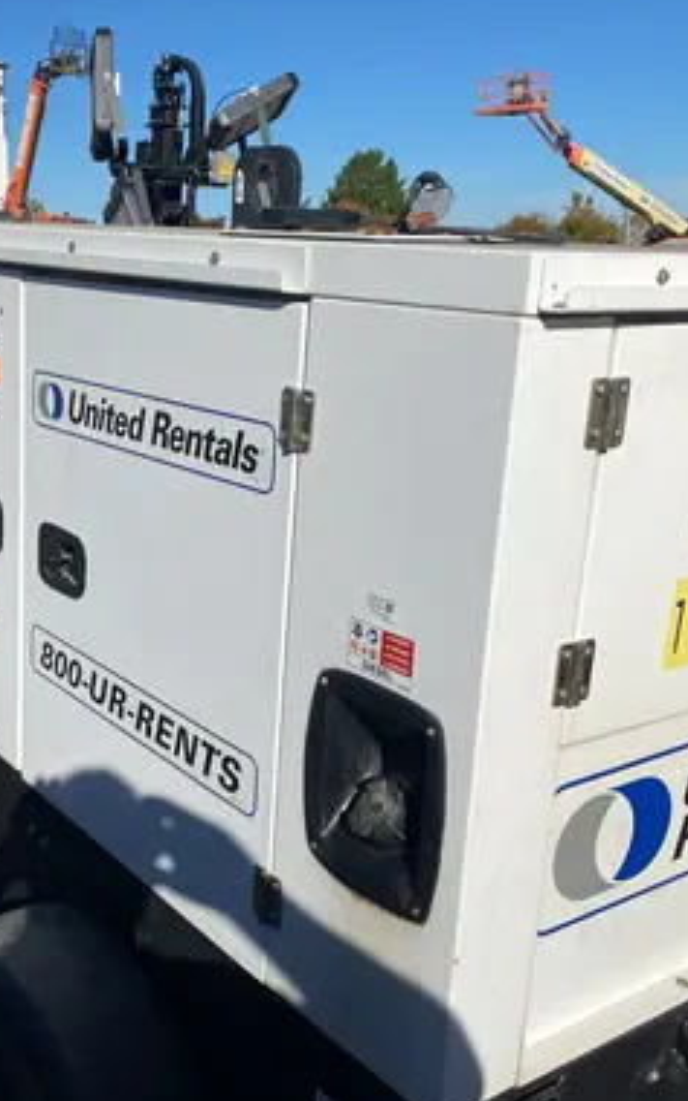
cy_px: 580
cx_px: 151
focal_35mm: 40
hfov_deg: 31.3
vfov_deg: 49.3
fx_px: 1200
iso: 32
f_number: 1.8
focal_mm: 4.25
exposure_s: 1/6061
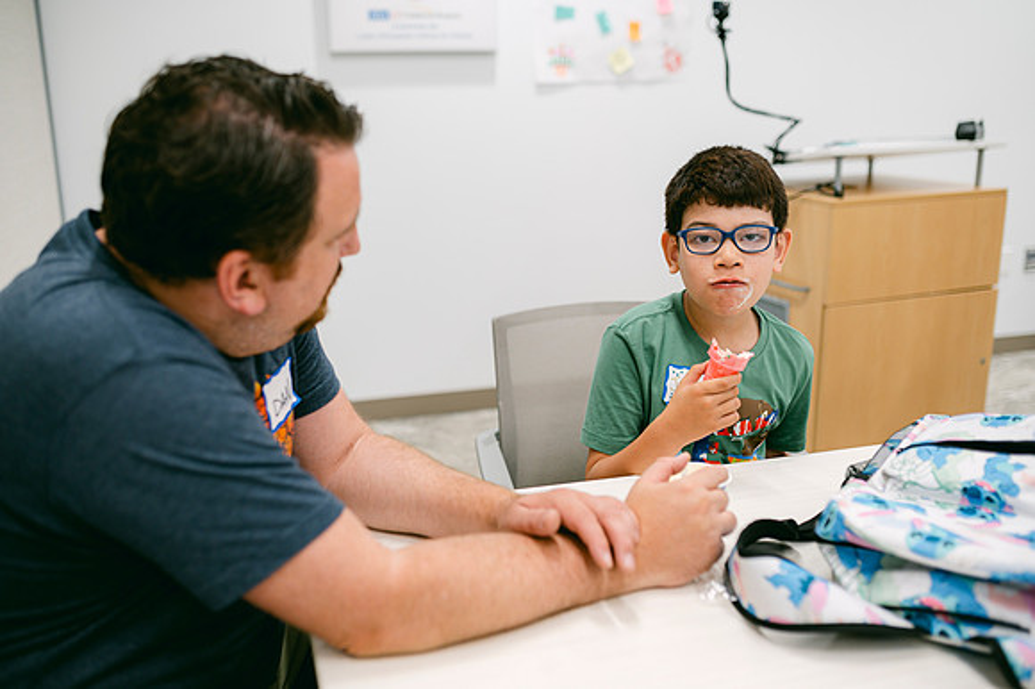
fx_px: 1006
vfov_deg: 37.8
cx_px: 518
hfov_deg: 54.5
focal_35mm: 35
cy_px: 344
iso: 200
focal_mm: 35
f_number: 2
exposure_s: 1/125
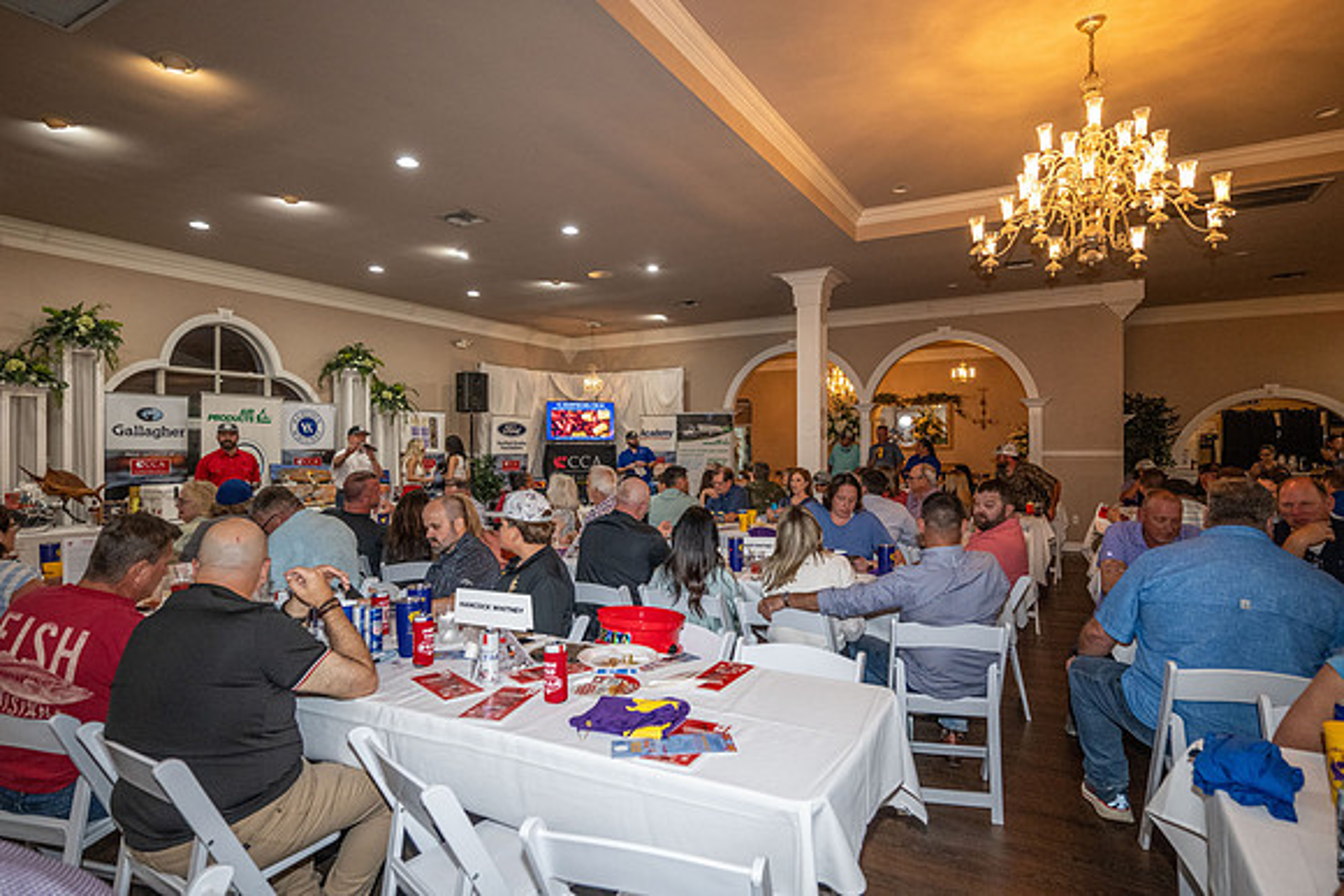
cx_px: 672
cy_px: 448
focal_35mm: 19
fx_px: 709
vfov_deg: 64.6
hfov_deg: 86.9
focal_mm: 19
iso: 2500
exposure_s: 1/200
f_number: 4
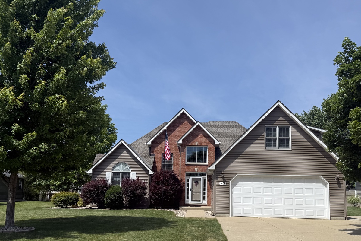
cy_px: 156
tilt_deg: +7.0
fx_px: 301
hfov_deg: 61.9
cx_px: 191
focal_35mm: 30
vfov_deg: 43.2
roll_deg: -1.4
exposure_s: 1/5714
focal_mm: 6.76
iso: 80
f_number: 1.78
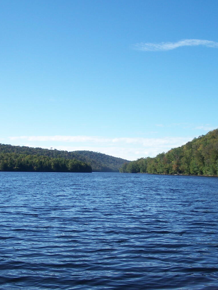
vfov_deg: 37.2
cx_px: 116
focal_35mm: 51
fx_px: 428
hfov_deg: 28.6
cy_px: 186
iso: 80
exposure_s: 1/1000
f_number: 2.8
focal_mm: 6.3
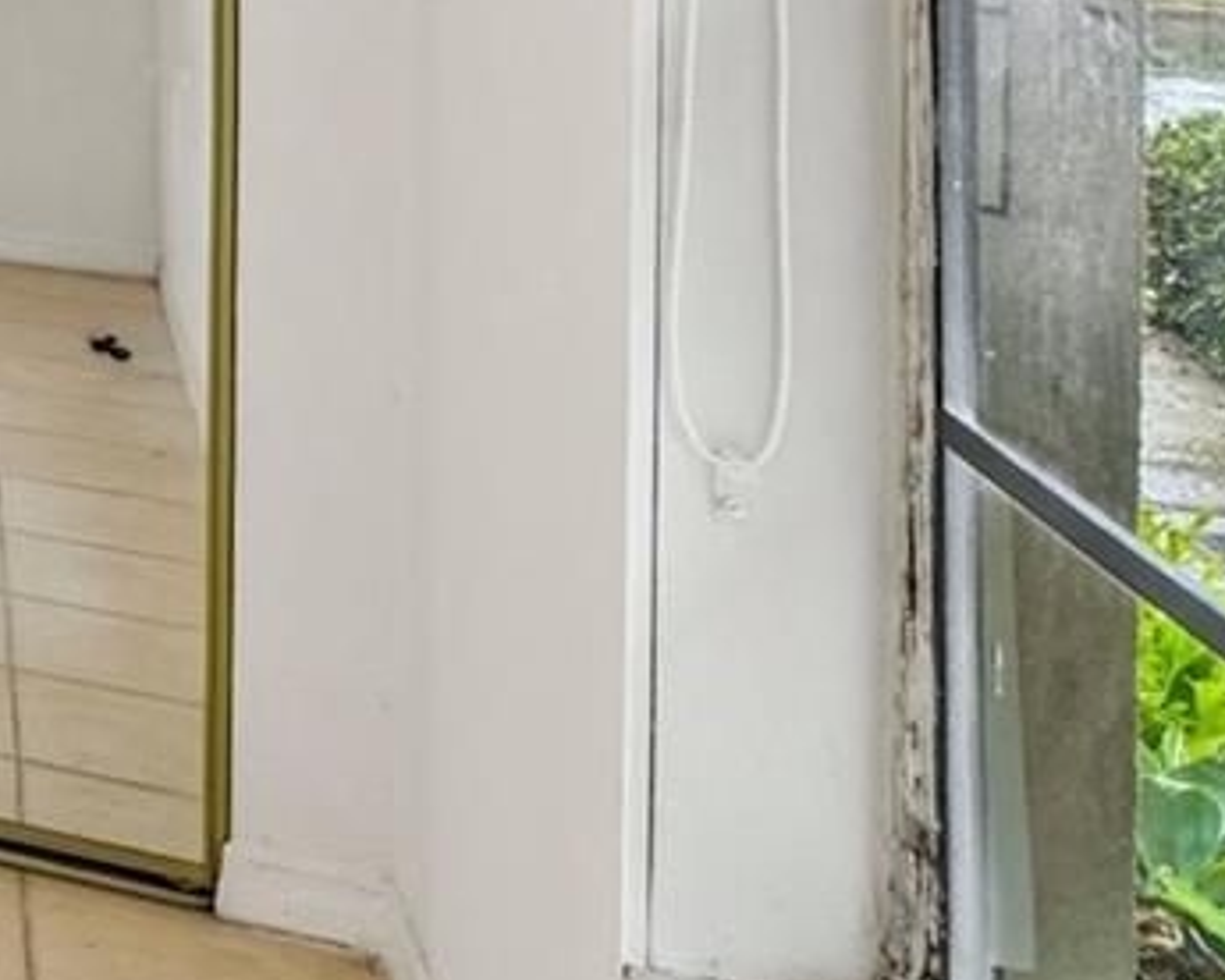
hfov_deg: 16.9
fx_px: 2212
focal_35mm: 61
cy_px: -227
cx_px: -1481
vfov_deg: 22.8
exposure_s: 1/1.67
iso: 200
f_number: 9
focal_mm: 14
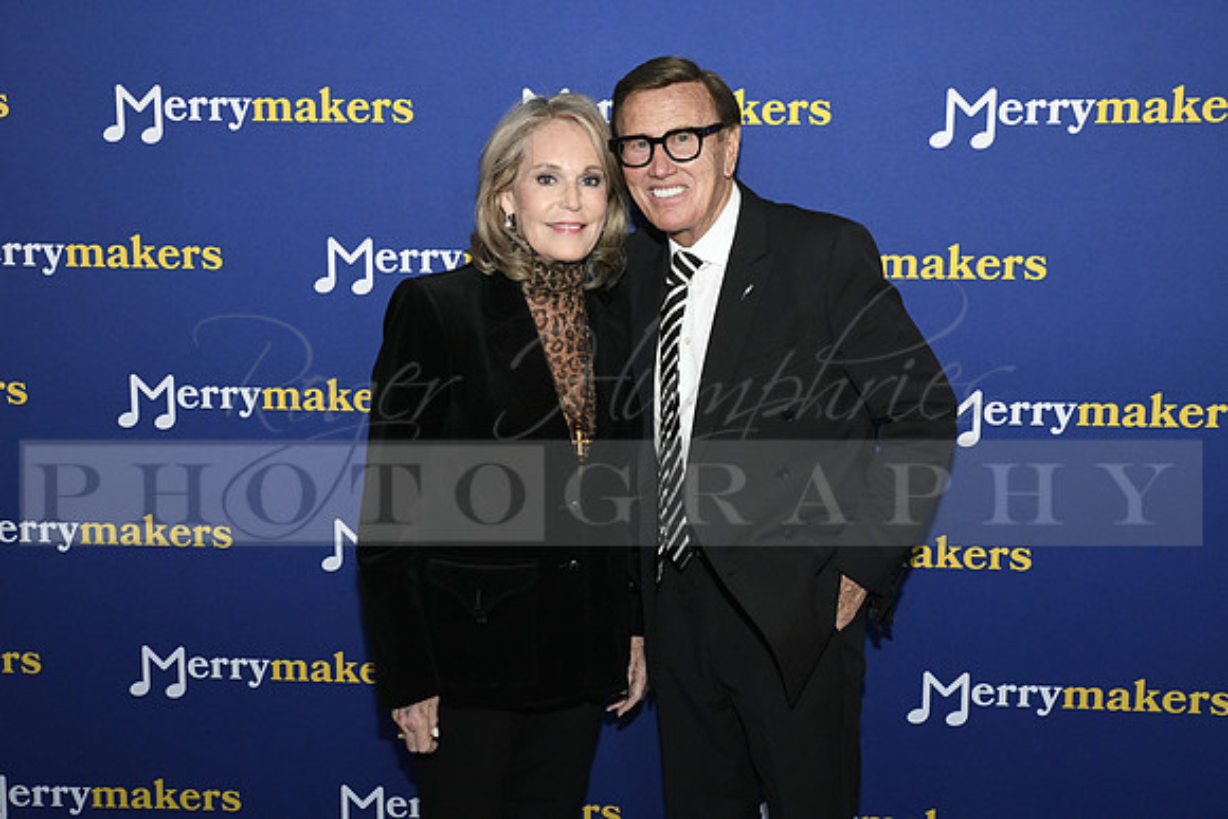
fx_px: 1569
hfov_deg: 42.7
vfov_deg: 29.3
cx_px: 614
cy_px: 410
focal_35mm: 46
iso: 6400
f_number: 11
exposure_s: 1/60
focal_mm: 46
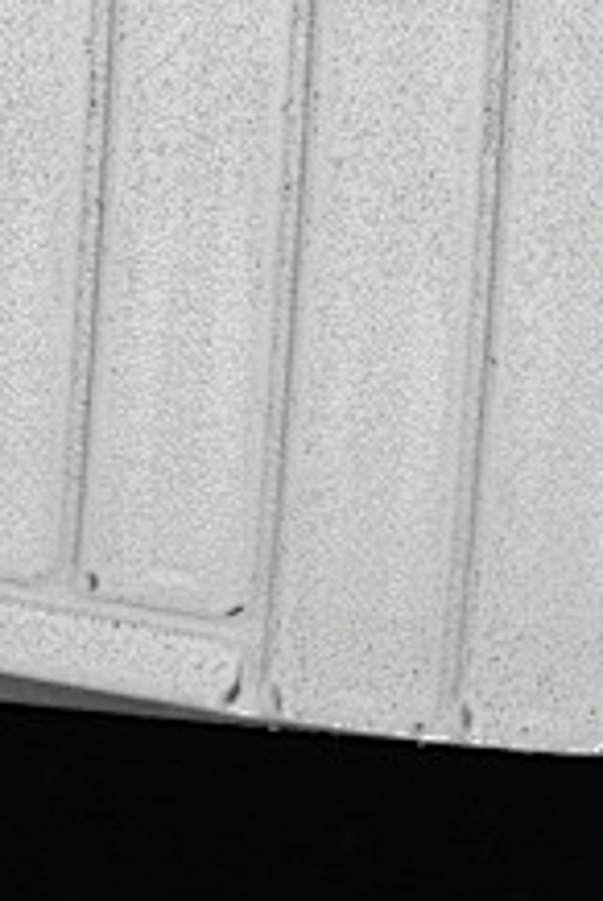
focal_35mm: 371
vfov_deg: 5.5
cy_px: -161
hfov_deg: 3.7
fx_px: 9291
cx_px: -496
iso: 160
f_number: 8
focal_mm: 50
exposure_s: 1/60
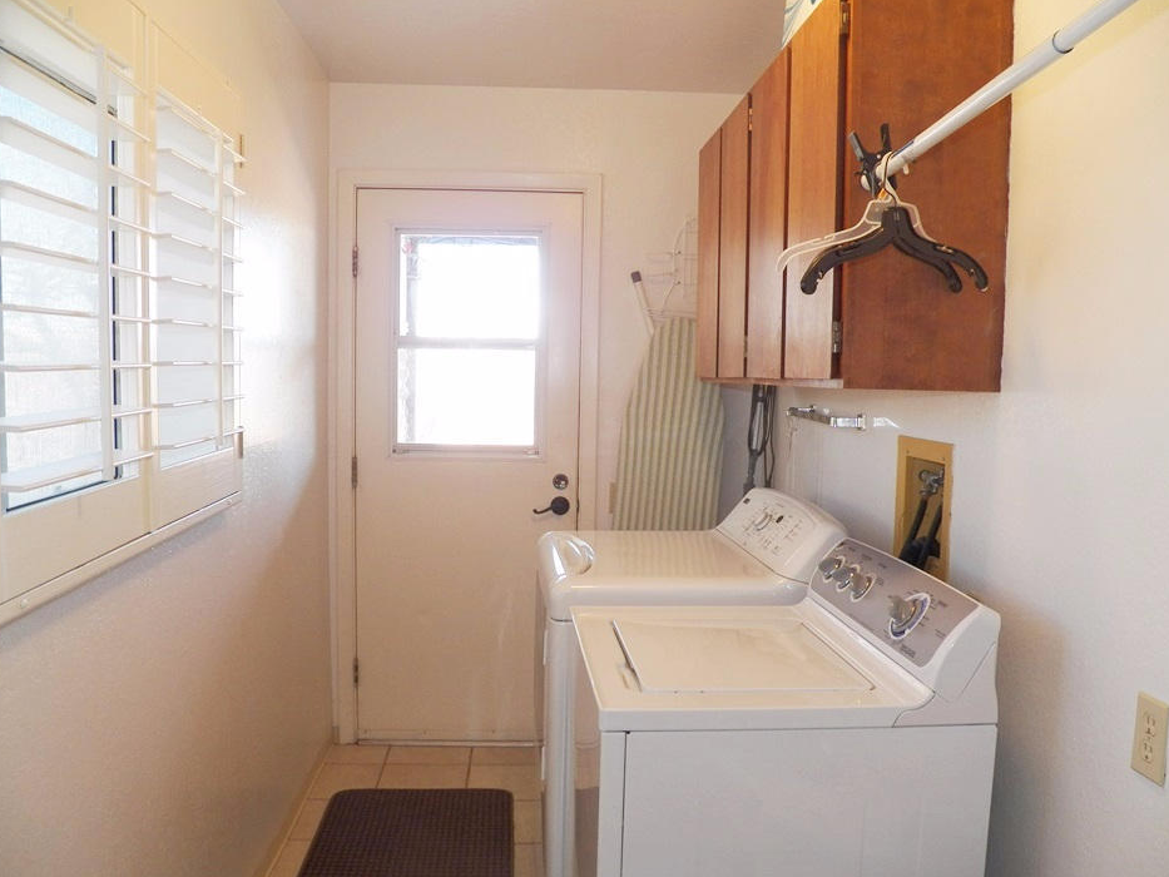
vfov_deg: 46.8
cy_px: 466
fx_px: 1013
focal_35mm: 30
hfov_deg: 60.0
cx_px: 588
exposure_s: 1/30
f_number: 2.8
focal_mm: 4.9
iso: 125
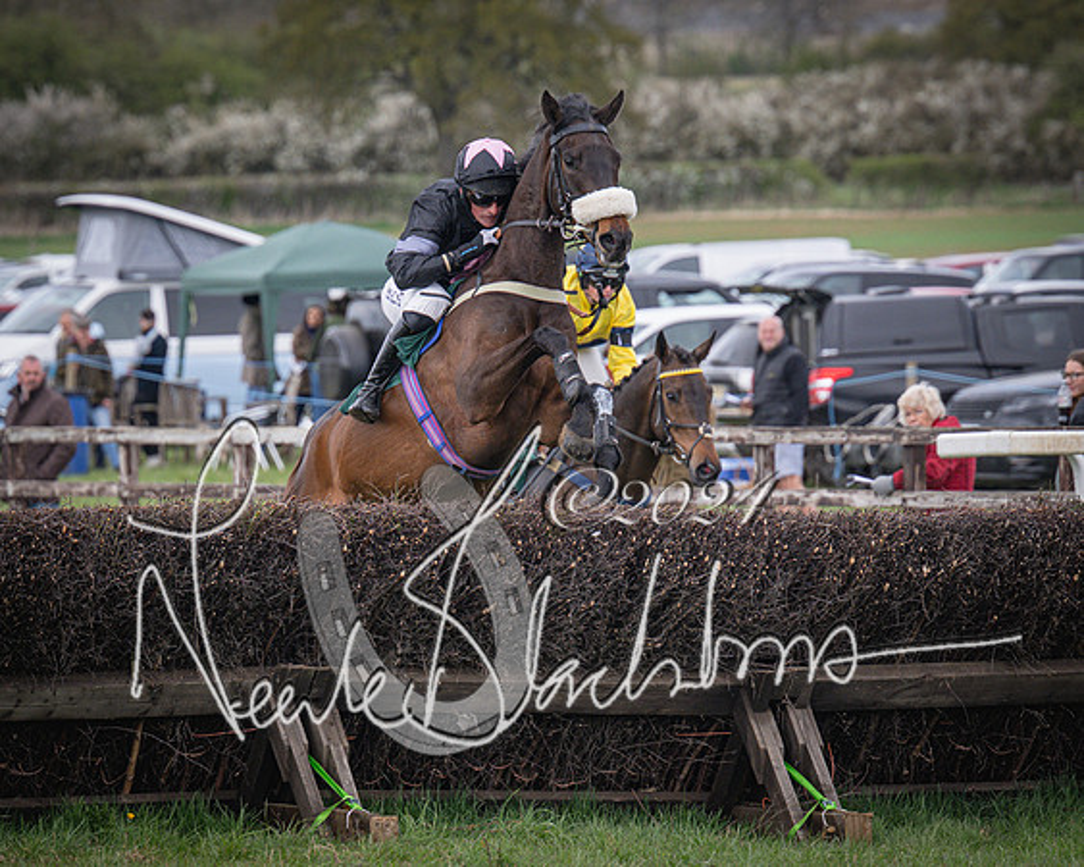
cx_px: 480
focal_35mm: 362
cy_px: 535
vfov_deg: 4.3
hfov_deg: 5.3
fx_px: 11601
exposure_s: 1/1600
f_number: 5
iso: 800
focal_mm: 200
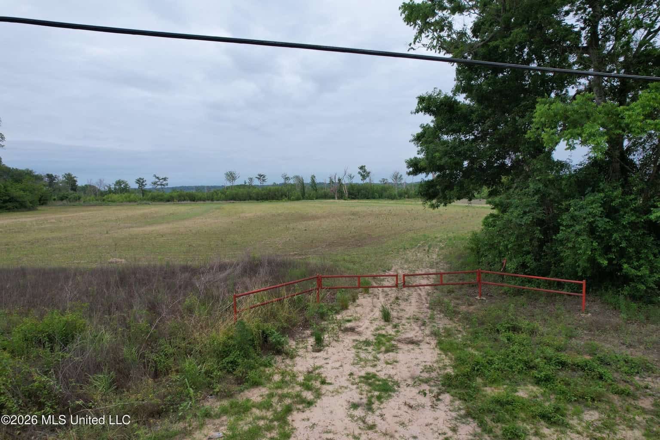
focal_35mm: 22
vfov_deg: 57.2
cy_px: 220
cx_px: 330
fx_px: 403
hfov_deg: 78.6
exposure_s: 1/640
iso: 100
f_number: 2.8
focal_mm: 8.4
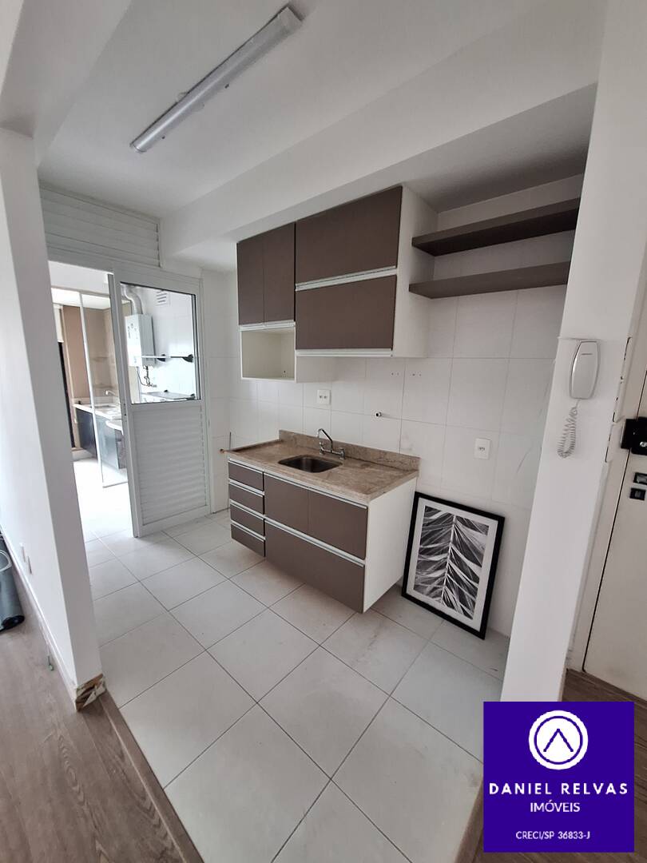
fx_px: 324
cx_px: 324
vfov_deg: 106.2
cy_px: 432
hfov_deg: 89.9
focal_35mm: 13
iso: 200
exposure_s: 1/24
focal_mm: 1.74
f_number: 2.2
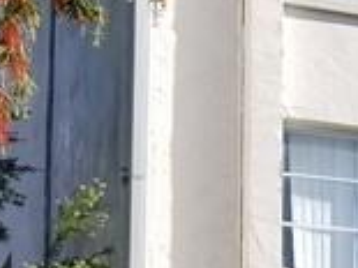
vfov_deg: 8.4
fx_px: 1777
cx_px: 1109
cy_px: 437
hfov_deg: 9.1
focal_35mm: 172
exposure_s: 1/1836
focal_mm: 4.25
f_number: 1.7
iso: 50
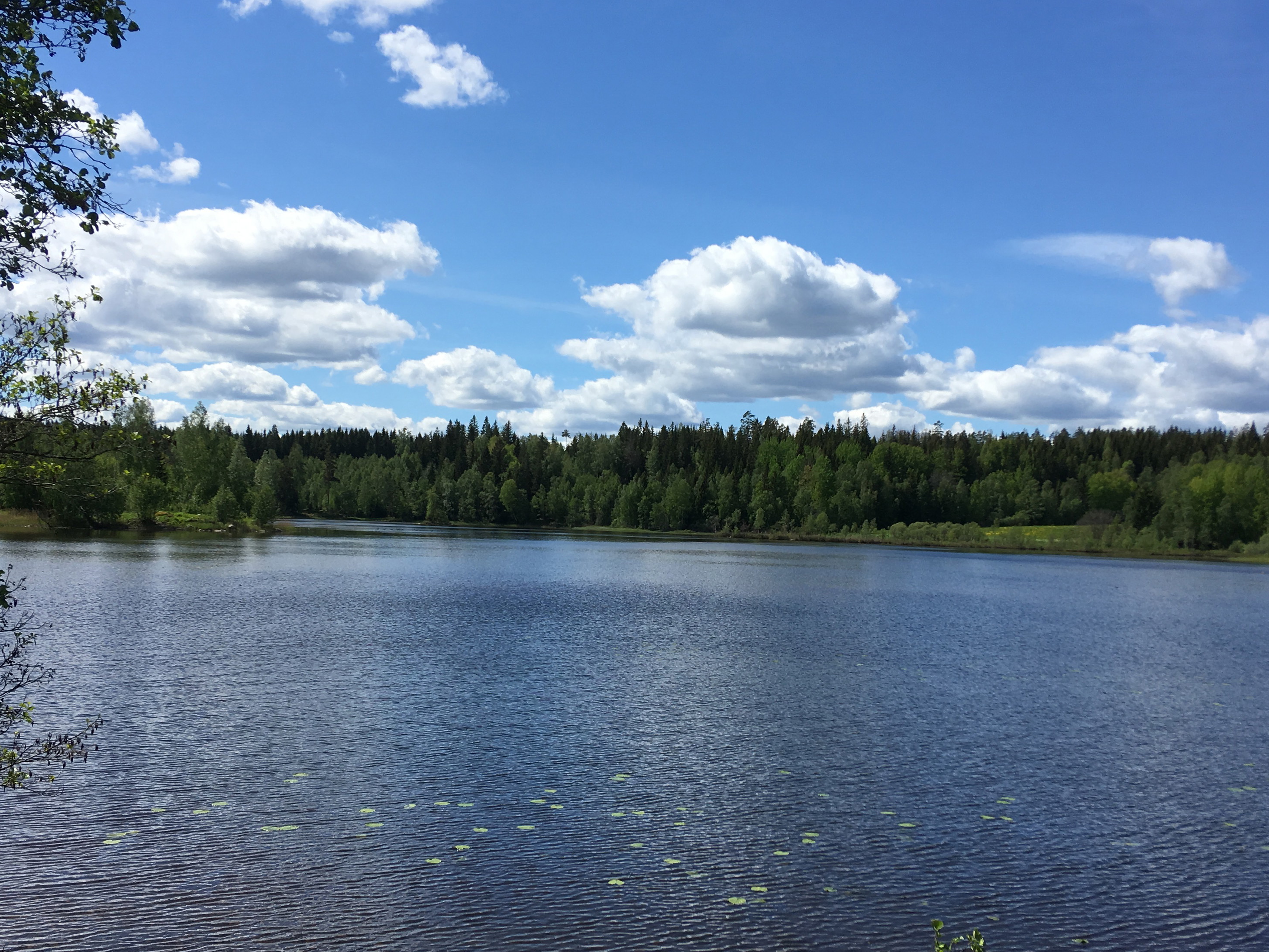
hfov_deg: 49.0
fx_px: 1393
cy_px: 475
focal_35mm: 38
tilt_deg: +1.2
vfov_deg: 37.7
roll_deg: -1.4
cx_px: 612
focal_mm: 4.15
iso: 25
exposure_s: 1/2024
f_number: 2.2
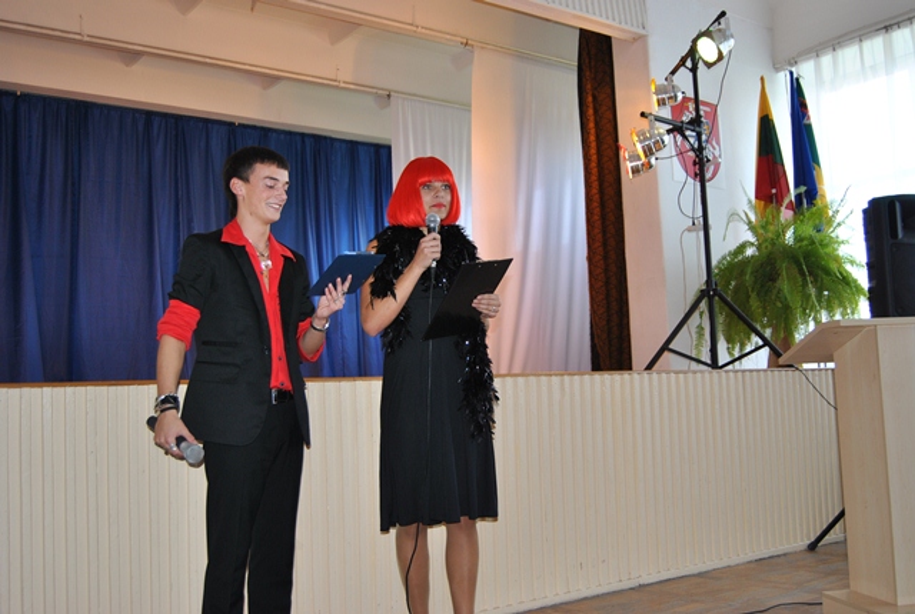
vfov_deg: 37.1
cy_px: 307
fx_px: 917
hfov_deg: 53.0
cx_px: 458
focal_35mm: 36
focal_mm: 24
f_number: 3.8
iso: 200
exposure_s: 1/60
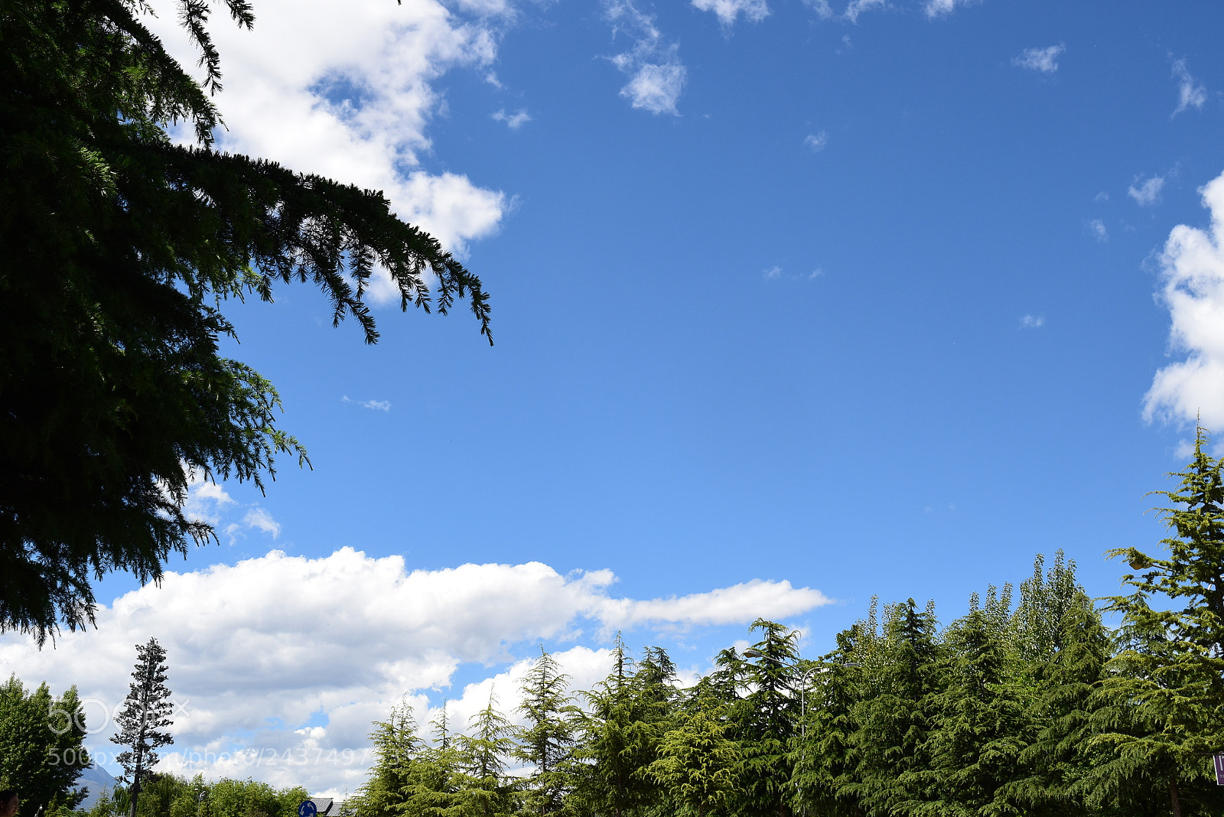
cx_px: 612
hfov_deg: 51.3
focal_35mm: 38
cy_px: 408
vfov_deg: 35.5
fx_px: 1275
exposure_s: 1/250
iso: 200
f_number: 11
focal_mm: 25
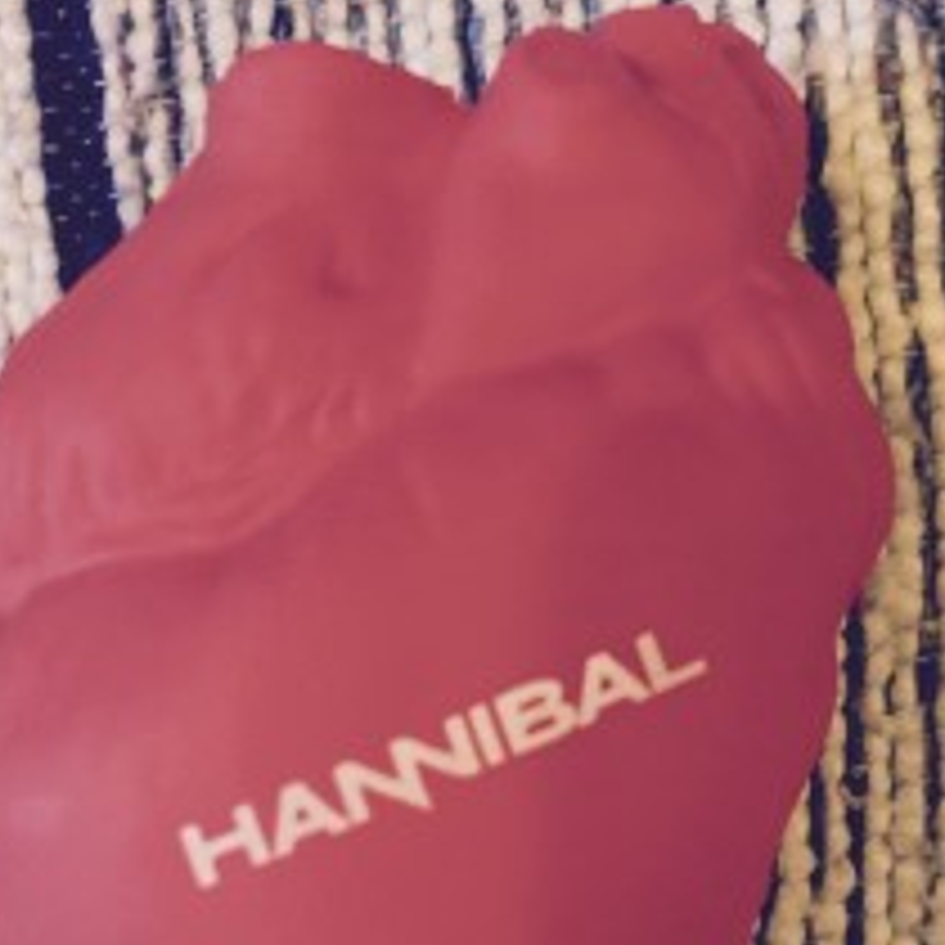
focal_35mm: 52
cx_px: 405
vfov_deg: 32.6
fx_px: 1606
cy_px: 614
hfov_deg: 32.7
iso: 250
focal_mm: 4.15
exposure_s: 1/30
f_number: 2.2
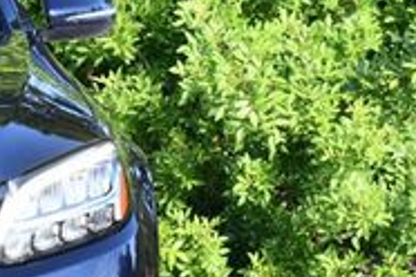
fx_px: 3189
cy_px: 127
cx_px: -289
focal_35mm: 276
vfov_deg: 5.0
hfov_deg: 7.3
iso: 280
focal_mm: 40
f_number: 5.6
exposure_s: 1/250
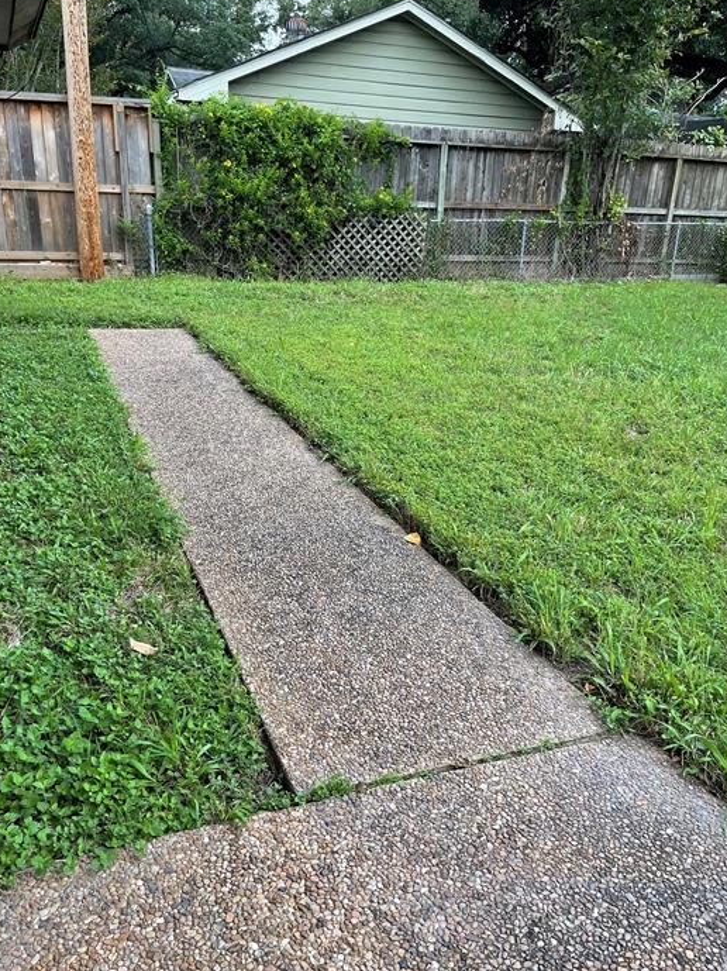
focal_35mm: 29
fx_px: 813
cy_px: 520
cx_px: 354
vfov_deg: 61.6
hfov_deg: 48.2
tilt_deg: -21.6
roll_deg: -2.7
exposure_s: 1/466
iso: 32
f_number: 1.6
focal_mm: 5.1
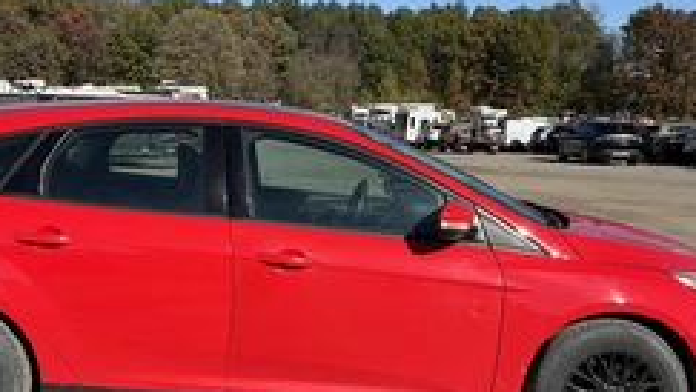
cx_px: 289
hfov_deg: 39.7
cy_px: 143
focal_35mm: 52
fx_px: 960
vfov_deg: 23.0
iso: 25
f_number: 1.8
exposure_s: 1/1730
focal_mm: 3
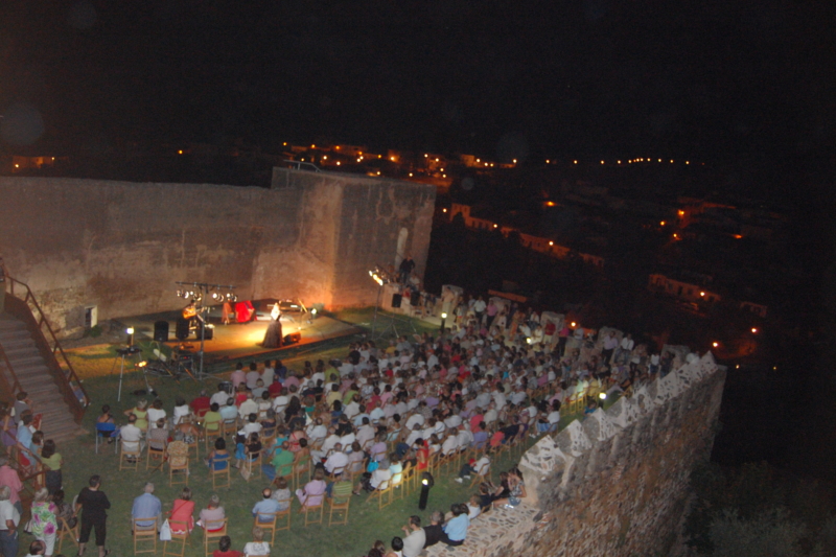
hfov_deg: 67.4
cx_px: 418
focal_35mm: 27
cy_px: 278
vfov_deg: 47.9
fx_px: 627
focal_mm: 18
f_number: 3.5
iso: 1600
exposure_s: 1/60
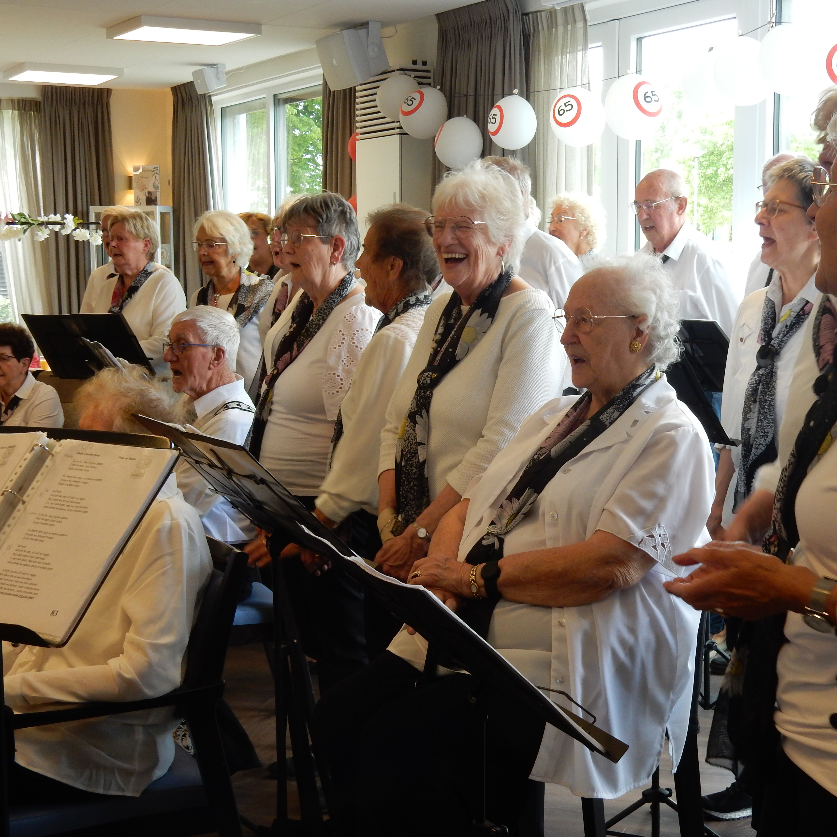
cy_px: 422
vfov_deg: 28.2
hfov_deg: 28.1
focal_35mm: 61
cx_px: 526
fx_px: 1669
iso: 250
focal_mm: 9
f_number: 4.5
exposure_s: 1/30
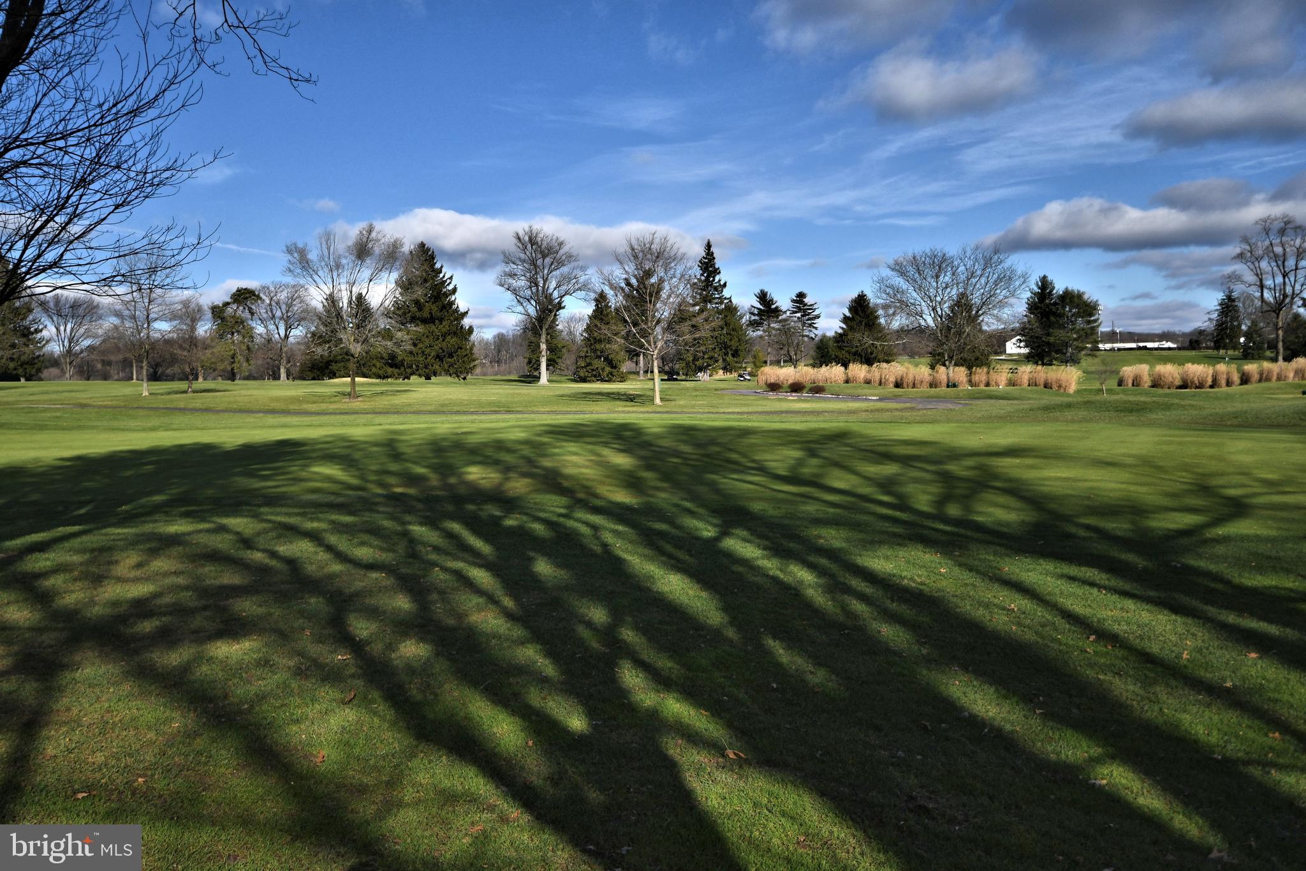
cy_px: 436
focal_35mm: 27
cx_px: 653
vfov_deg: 47.9
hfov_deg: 67.4
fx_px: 979
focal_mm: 18
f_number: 4.5
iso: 200
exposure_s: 1/3200
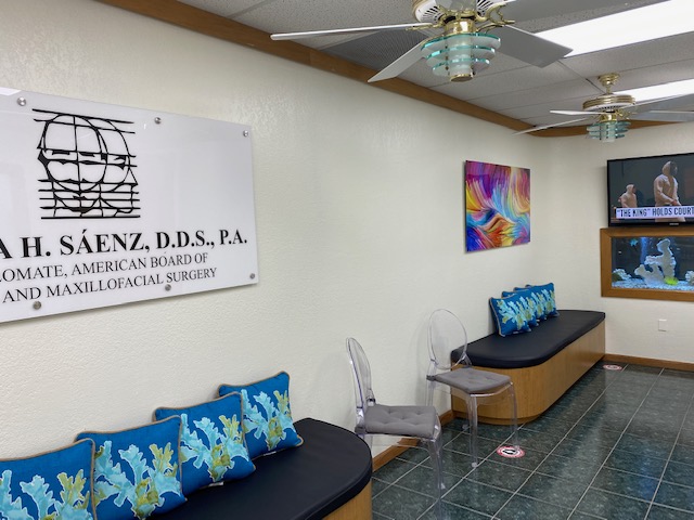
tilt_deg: -2.2
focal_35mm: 26
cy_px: 260
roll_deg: +2.5
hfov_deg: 67.3
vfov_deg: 53.1
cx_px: 347
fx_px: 521
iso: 64
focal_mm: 4.25
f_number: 1.8
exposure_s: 1/120
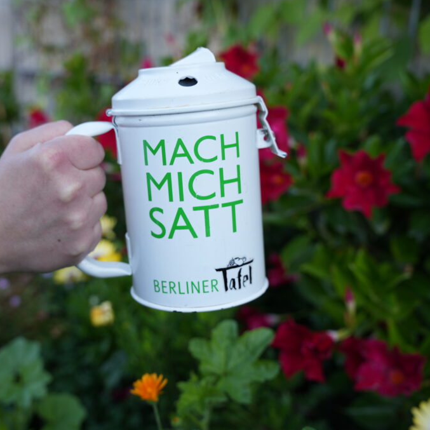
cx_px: 138
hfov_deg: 36.4
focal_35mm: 46
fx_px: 645
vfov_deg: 36.9
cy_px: 214
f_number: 4
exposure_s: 1/160
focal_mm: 35.7
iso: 160
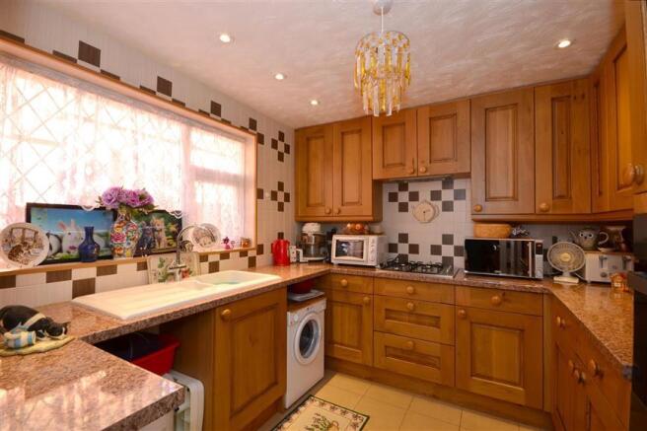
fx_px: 269
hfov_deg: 100.4
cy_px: 216
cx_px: 324
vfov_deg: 77.3
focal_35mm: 15
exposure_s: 1/6
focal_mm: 10
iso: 200
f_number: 11
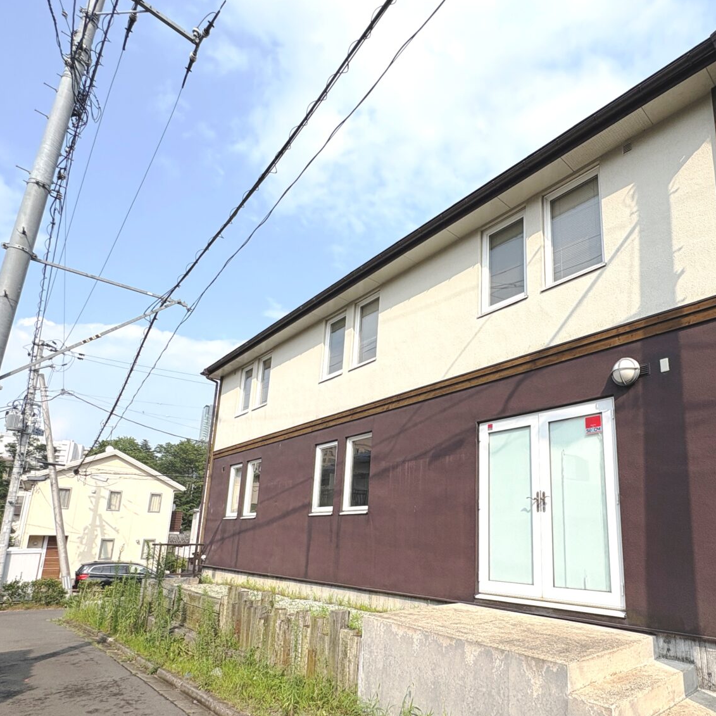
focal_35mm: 21
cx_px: 455
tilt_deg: +12.3
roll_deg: -0.4
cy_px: 434
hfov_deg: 70.8
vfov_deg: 71.3
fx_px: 491
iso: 50
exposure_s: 1/2208
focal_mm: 2.22
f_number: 2.2
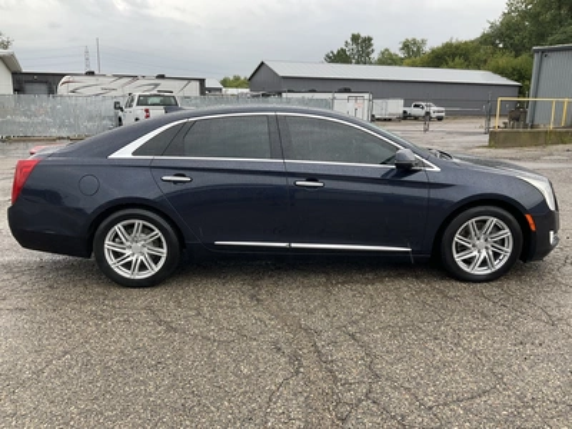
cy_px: 214
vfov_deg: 48.2
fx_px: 479
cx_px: 286
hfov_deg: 61.7
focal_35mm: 29
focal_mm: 3
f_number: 1.8
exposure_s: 1/218
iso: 20
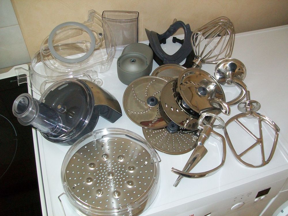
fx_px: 300
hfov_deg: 51.4
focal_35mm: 36
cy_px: 108
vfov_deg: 39.7
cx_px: 144
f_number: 2.7
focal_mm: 6
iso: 160
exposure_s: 1/60
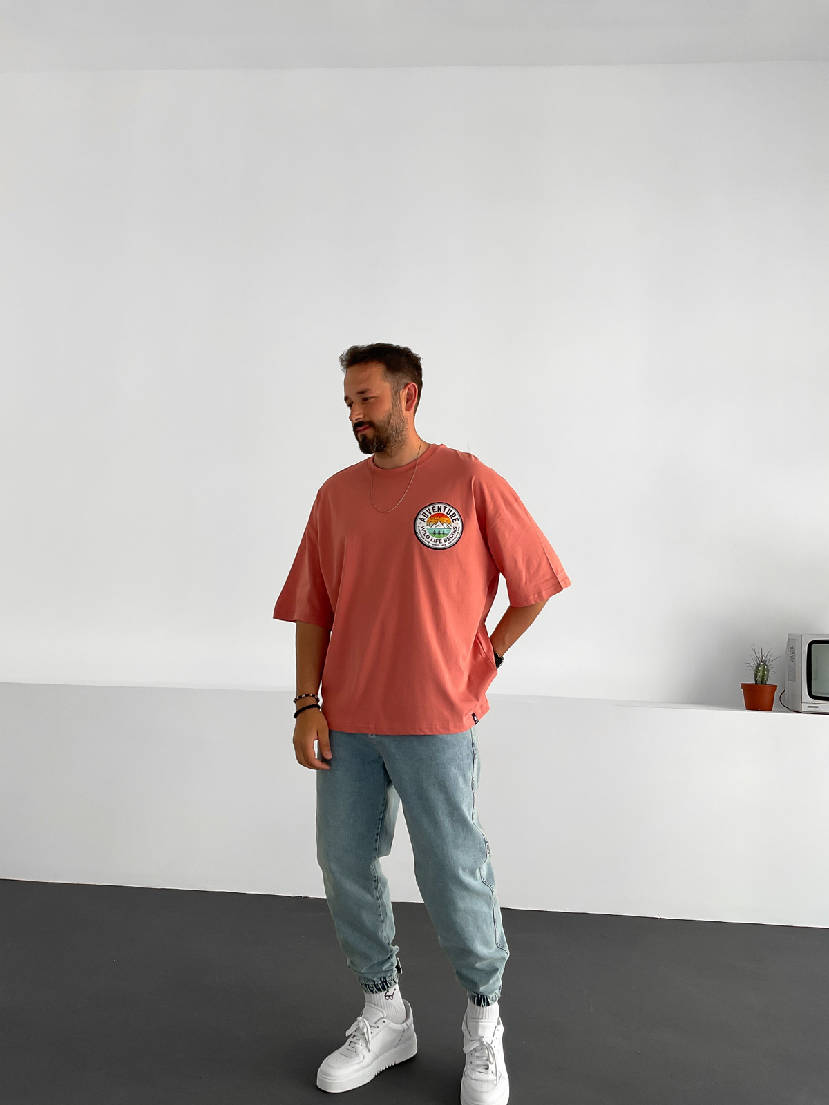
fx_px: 926
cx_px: 414
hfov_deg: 48.2
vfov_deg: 61.7
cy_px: 552
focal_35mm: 29
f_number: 1.8
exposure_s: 1/120
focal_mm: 3
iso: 20
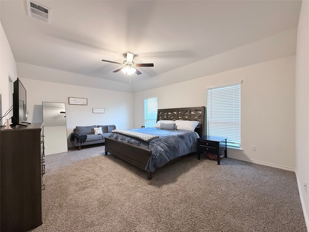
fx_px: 125
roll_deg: +0.1
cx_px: 154
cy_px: 116
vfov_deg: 85.7
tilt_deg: -0.1
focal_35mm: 14
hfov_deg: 102.1
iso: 320
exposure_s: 1/60
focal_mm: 2.22
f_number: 2.2
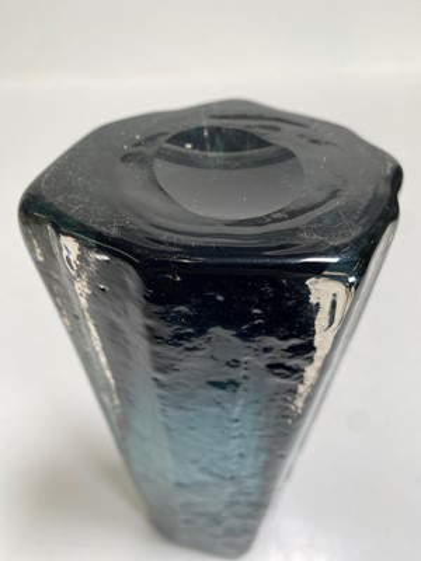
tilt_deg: -51.7
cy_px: 280
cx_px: 210
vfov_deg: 67.3
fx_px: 422
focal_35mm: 26
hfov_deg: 53.1
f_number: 1.8
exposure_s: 1/122
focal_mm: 4.25
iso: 32
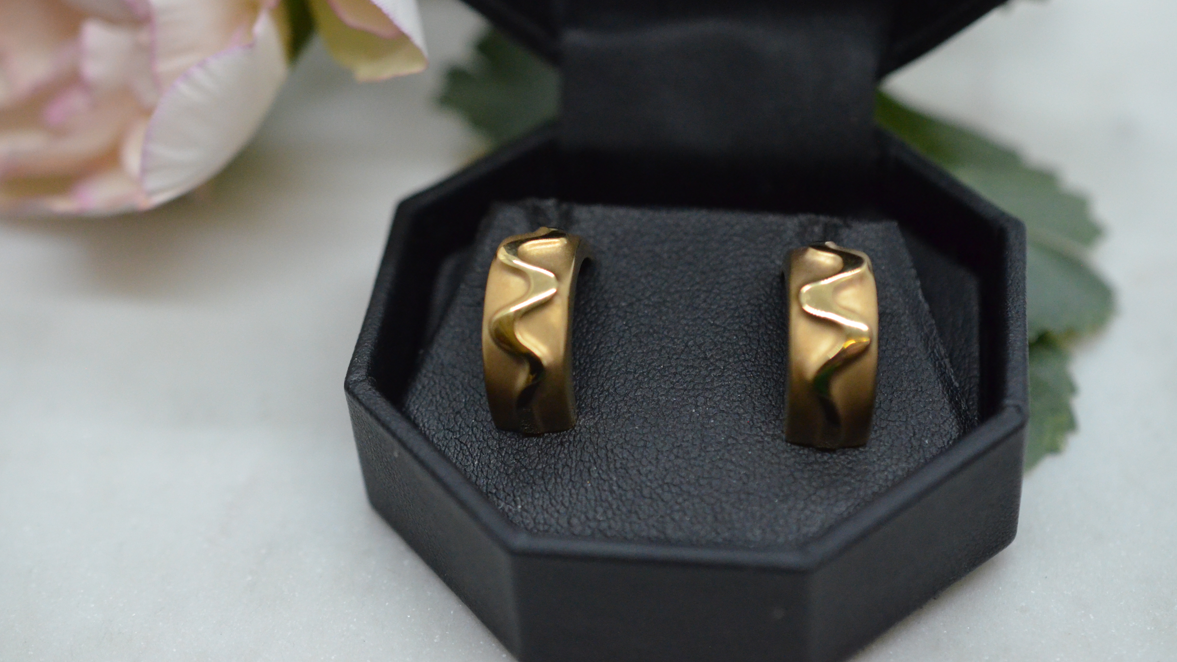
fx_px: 1966
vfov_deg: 19.1
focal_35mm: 63
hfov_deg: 33.3
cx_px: 586
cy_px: 301
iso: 3200
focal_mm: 40
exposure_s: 1/2500
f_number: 4
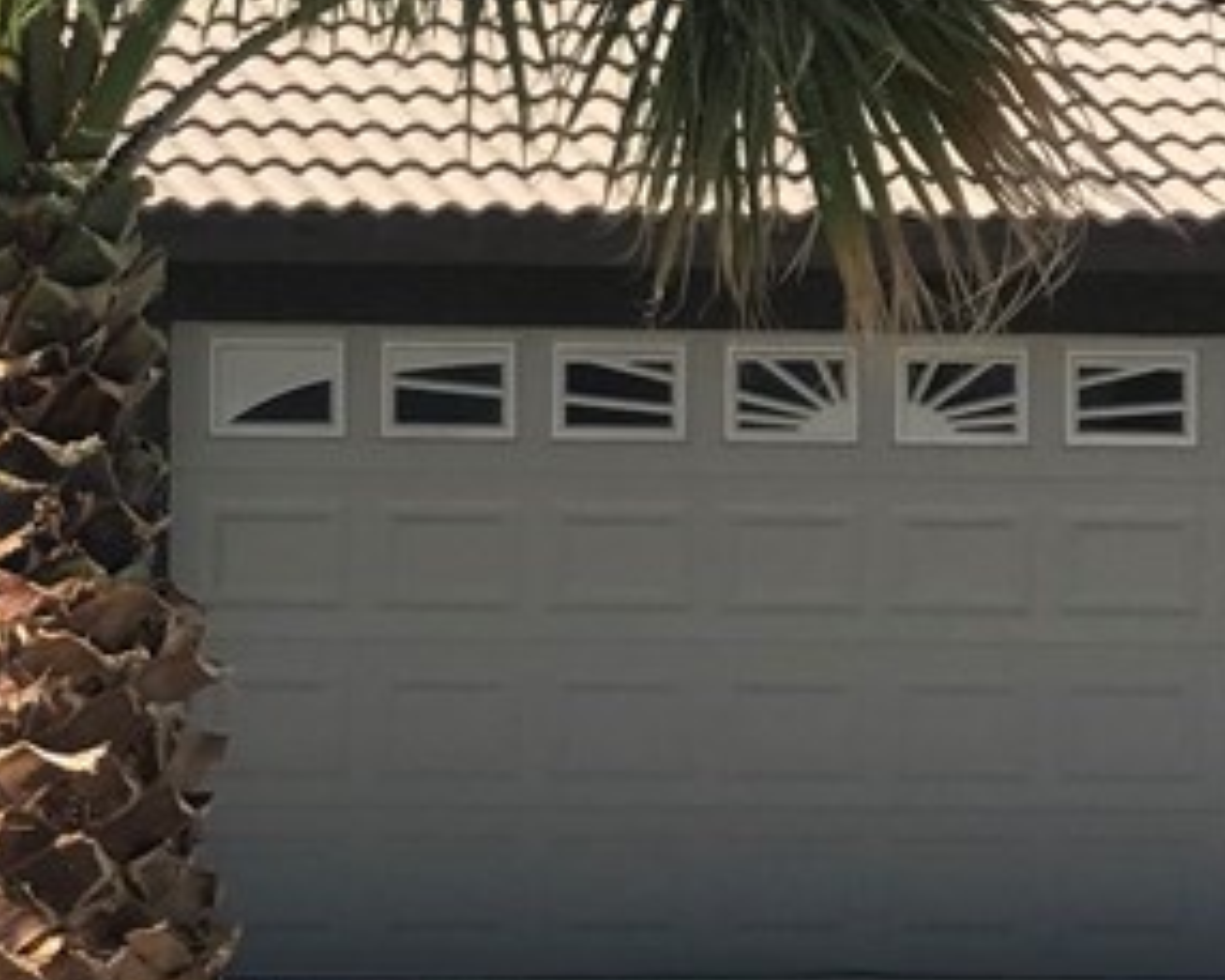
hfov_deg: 9.3
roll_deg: -0.3
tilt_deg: +0.7
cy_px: 428
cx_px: -951
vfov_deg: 7.8
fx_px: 7217
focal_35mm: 199
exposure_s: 1/894
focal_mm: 6.6
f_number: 2.8
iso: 20
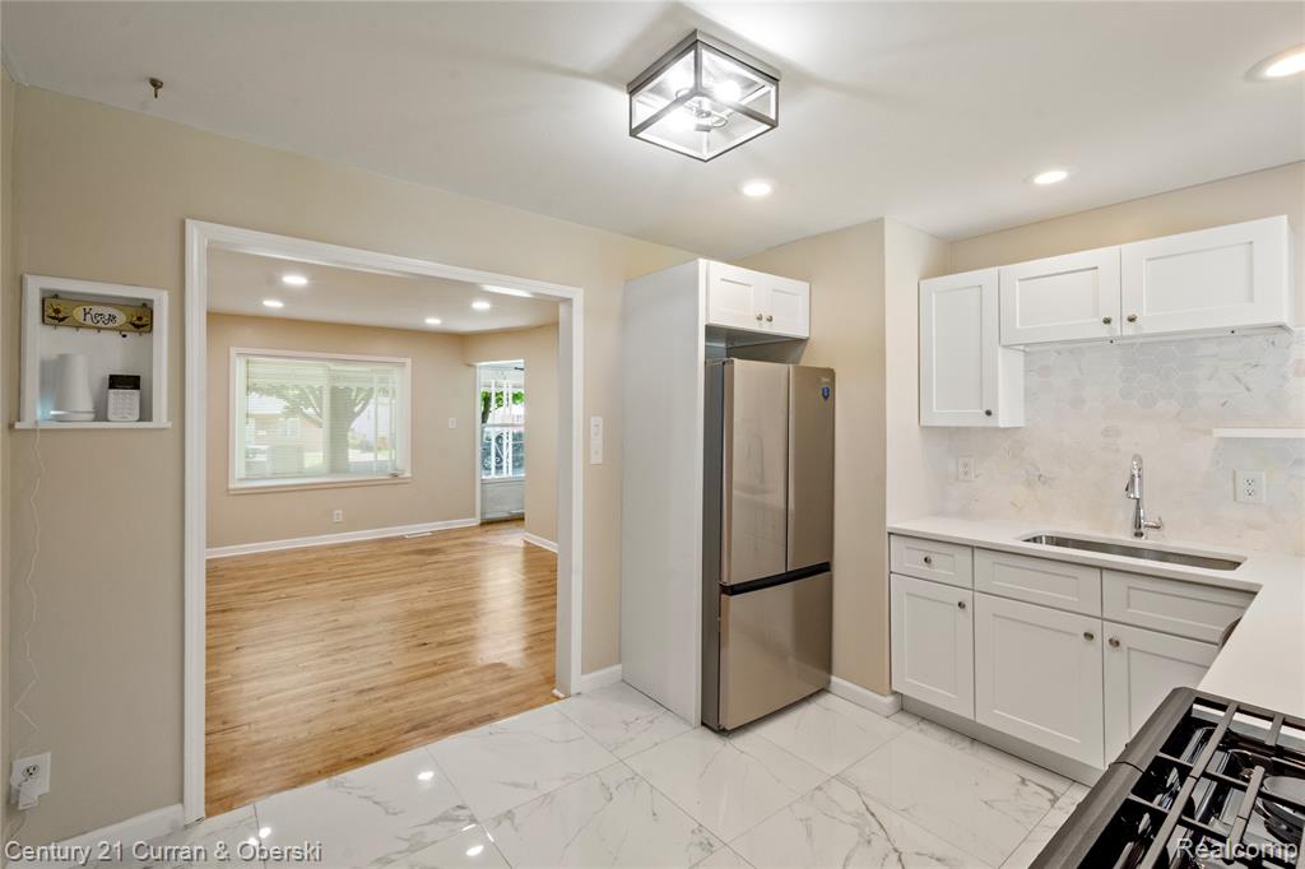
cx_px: 652
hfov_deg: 100.4
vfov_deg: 77.3
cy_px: 434
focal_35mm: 15
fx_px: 544
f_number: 11
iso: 400
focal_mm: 10
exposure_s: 1/8
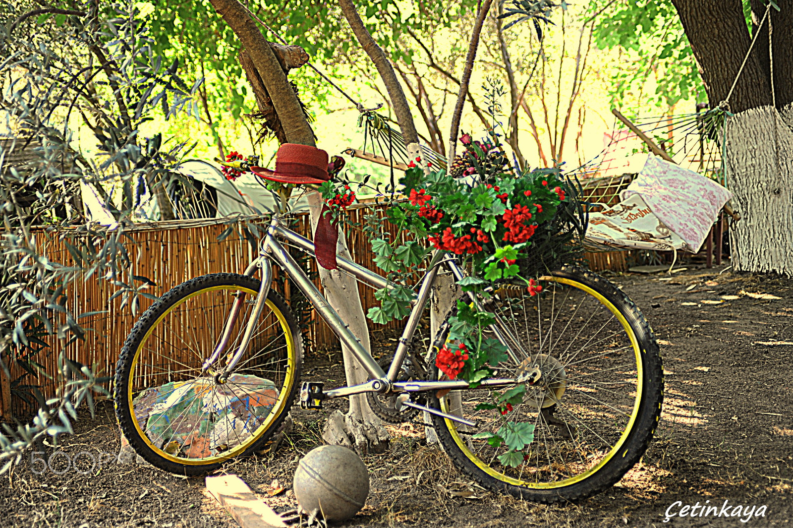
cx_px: 396
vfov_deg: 28.0
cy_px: 264
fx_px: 1057
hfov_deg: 41.1
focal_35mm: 48
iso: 280
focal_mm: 48
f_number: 2.8
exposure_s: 1/100
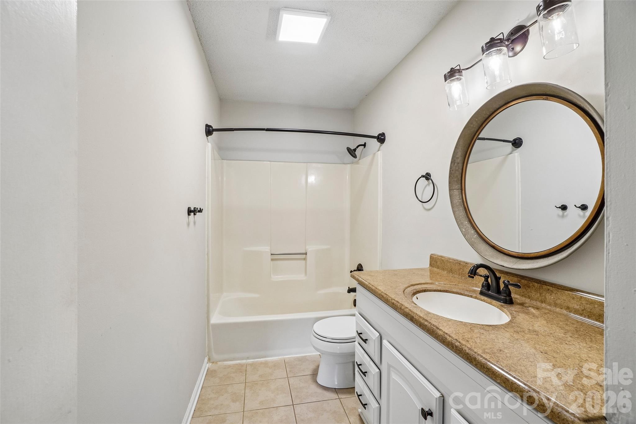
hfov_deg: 100.4
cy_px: 212
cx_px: 318
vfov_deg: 77.3
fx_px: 265
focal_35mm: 15
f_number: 8
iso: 400
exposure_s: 1/13
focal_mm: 10
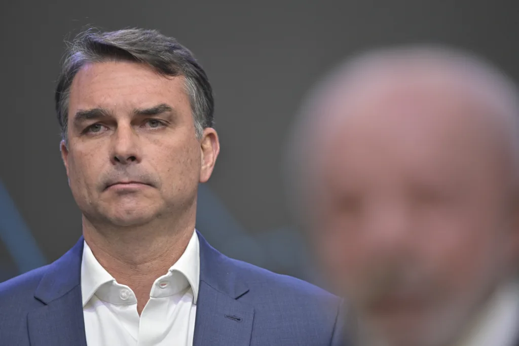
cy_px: 173
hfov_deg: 4.1
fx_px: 7209
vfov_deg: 2.8
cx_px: 260
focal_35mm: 500
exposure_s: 1/400
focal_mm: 500
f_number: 4
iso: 1600
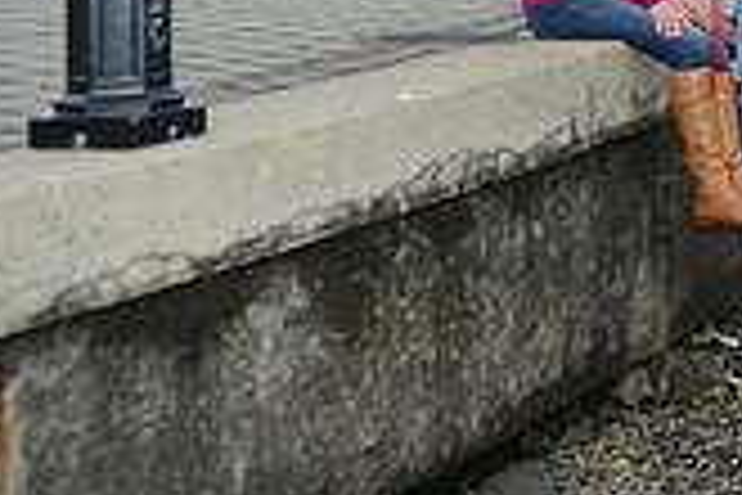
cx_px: 1268
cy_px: -133
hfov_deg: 13.3
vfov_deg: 9.6
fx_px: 2906
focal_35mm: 141
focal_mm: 40
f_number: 5.6
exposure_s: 1/250
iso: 250
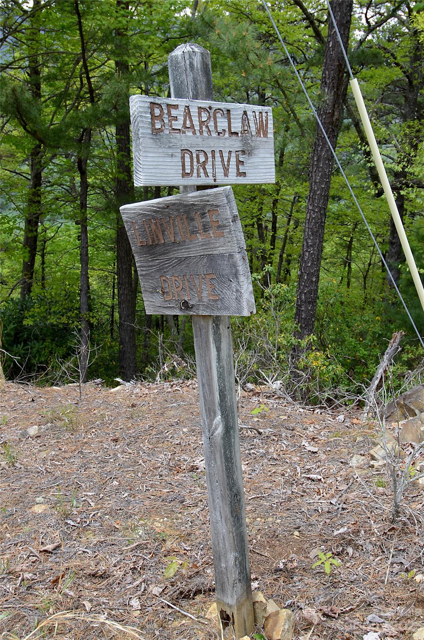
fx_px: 639
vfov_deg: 53.2
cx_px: 212
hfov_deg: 36.7
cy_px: 320
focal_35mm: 36
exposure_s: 1/250
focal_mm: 24
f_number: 8
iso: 200
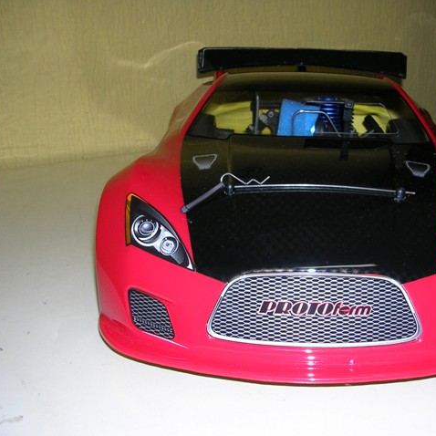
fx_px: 641
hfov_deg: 37.2
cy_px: 218
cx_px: 285
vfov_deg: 37.6
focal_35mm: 45
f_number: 2.8
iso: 50
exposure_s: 1/60.1
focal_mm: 5.8
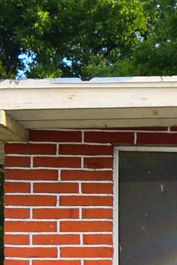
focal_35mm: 177
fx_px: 1302
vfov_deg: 11.5
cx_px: 601
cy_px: 261
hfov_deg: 6.7
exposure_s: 1/125
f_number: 5.6
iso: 125
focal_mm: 23
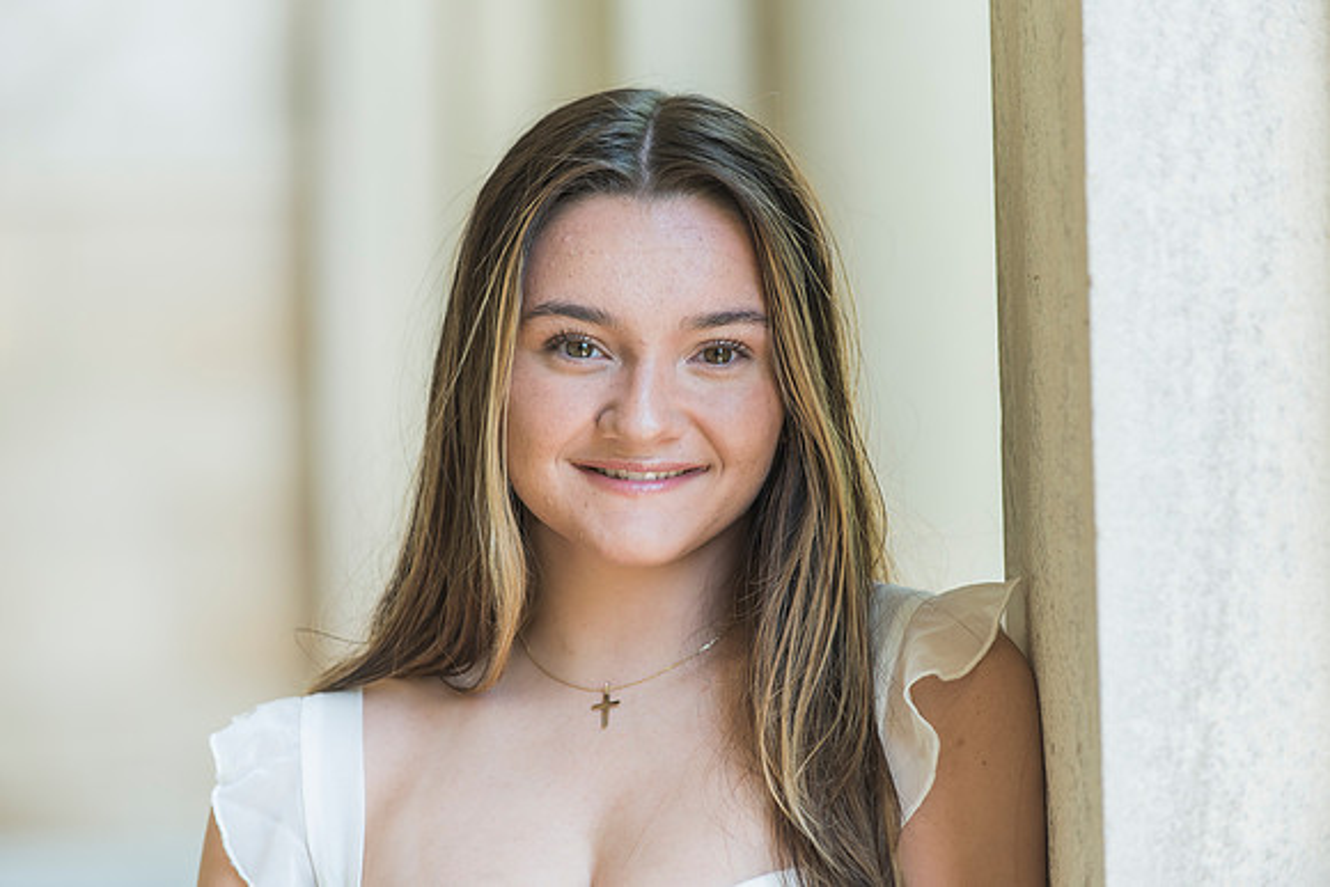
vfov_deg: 6.9
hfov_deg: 10.3
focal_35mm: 200
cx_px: 665
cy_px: 444
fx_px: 7390
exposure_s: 1/200
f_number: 4
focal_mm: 200
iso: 320
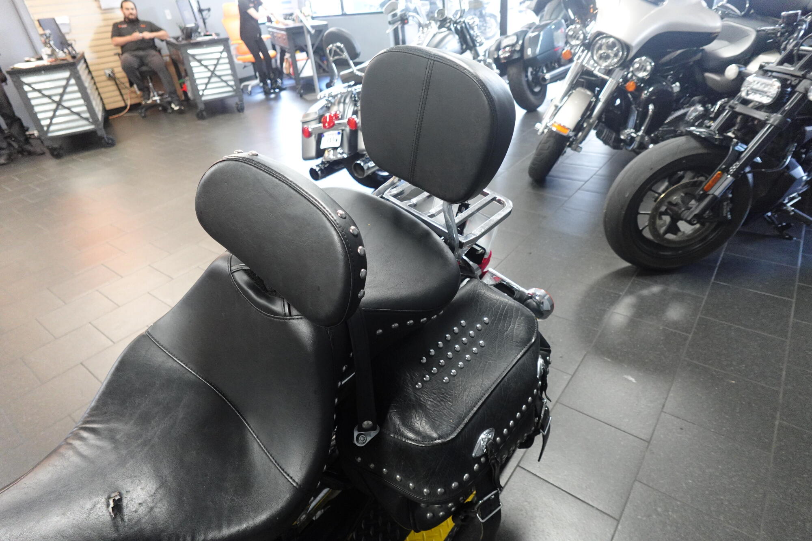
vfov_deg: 61.9
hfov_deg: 84.0
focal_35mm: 20
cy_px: 270
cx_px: 406
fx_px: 451
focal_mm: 7.6
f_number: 2
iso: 1250
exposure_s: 1/100
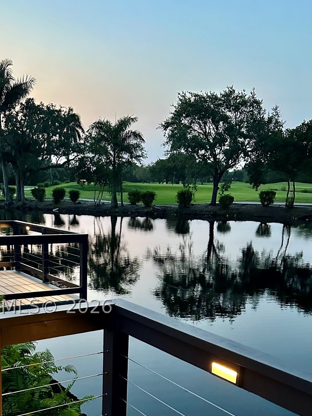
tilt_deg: -15.5
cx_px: 88
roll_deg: -0.5
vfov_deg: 47.4
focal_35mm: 38
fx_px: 457
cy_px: 307
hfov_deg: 37.0
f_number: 1.78
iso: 800
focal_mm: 6.86
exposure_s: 1/30
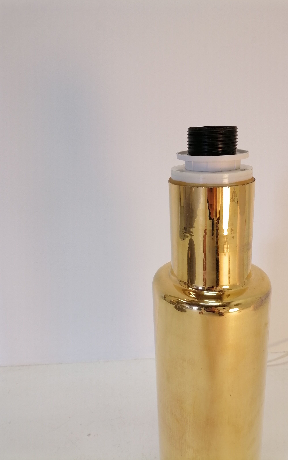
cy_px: 228
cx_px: 163
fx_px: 352
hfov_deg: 44.4
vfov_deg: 66.5
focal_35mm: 28
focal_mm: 5.4
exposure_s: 1/33.3
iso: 80
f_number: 1.8
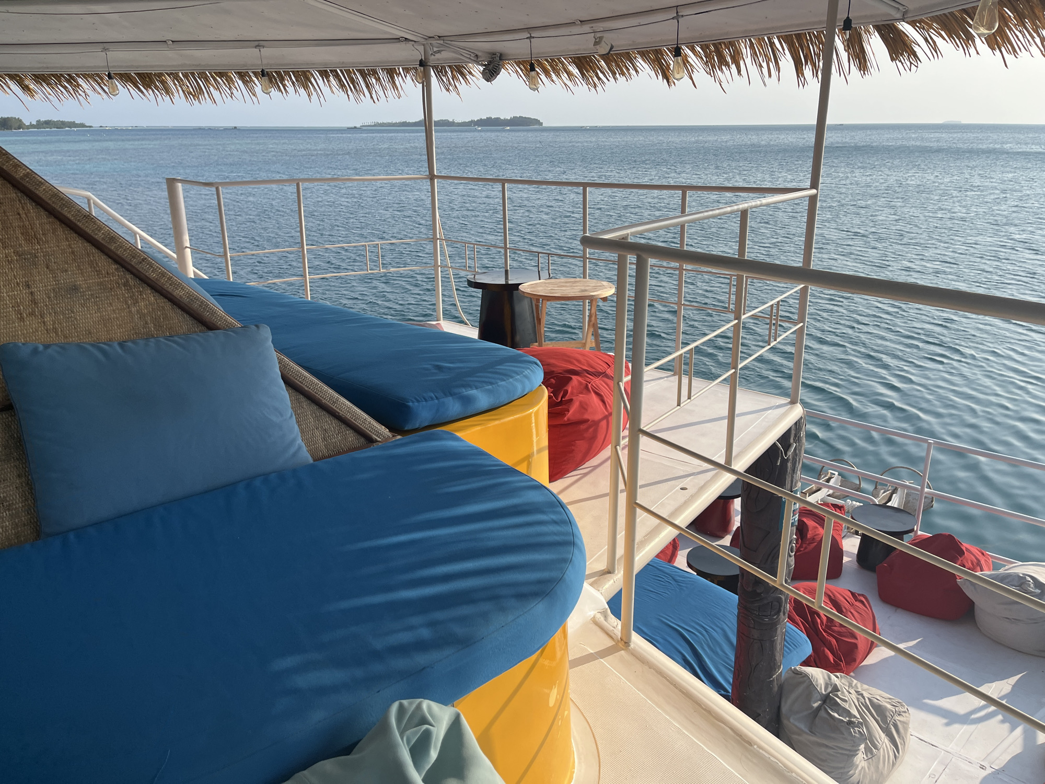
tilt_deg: -21.6
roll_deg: -0.6
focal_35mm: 26
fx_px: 785
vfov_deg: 53.1
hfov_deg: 67.3
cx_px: 522
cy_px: 392
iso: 50
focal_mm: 5.1
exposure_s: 1/2463
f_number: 1.6
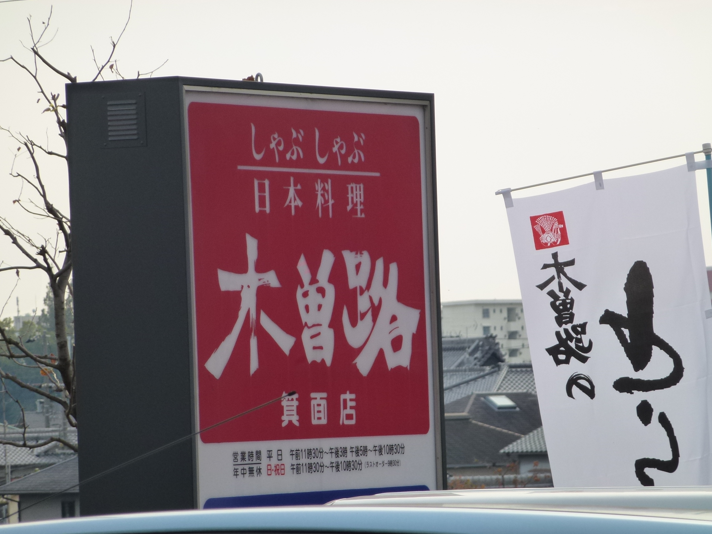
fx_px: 5328
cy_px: 273
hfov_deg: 7.6
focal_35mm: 259
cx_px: 348
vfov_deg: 5.7
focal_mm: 44.5
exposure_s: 1/250
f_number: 5.6
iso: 160
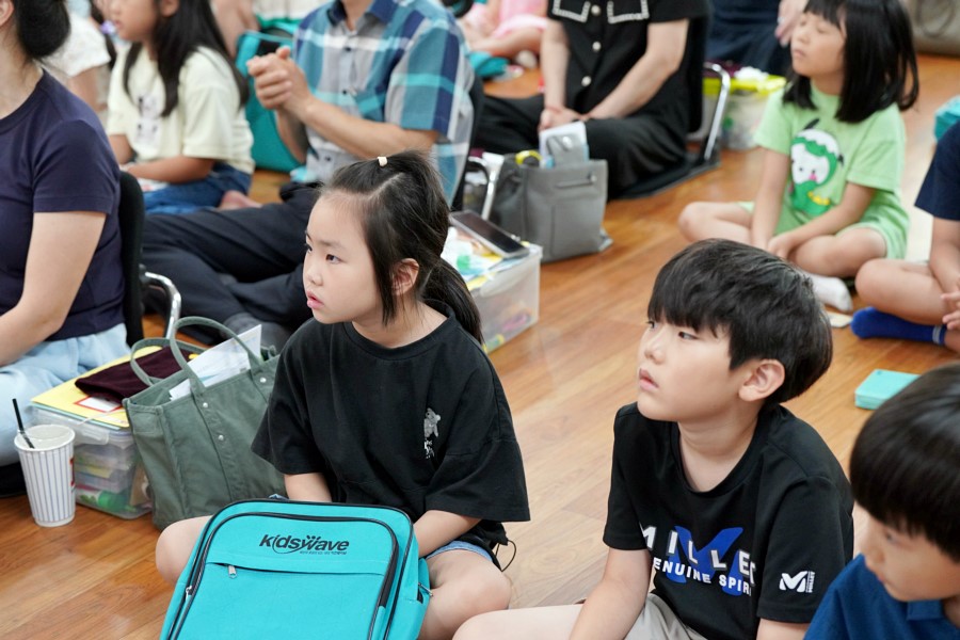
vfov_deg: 19.5
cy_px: 320
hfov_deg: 28.8
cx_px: 480
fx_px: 1867
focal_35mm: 70
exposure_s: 1/160
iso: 4000
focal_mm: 70
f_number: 4
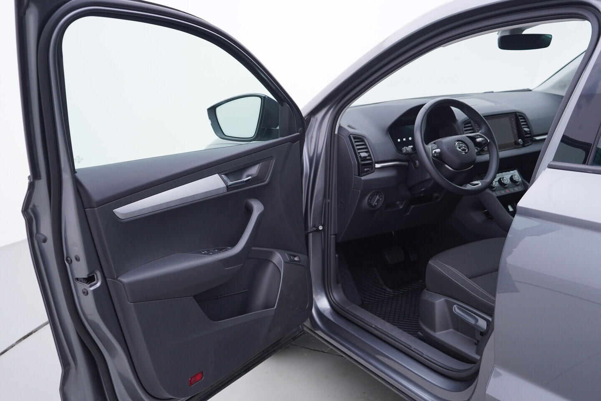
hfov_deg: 53.1
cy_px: 200
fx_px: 601
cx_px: 300
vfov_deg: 36.9
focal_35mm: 36
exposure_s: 1/50
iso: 125
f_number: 3.2
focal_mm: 24
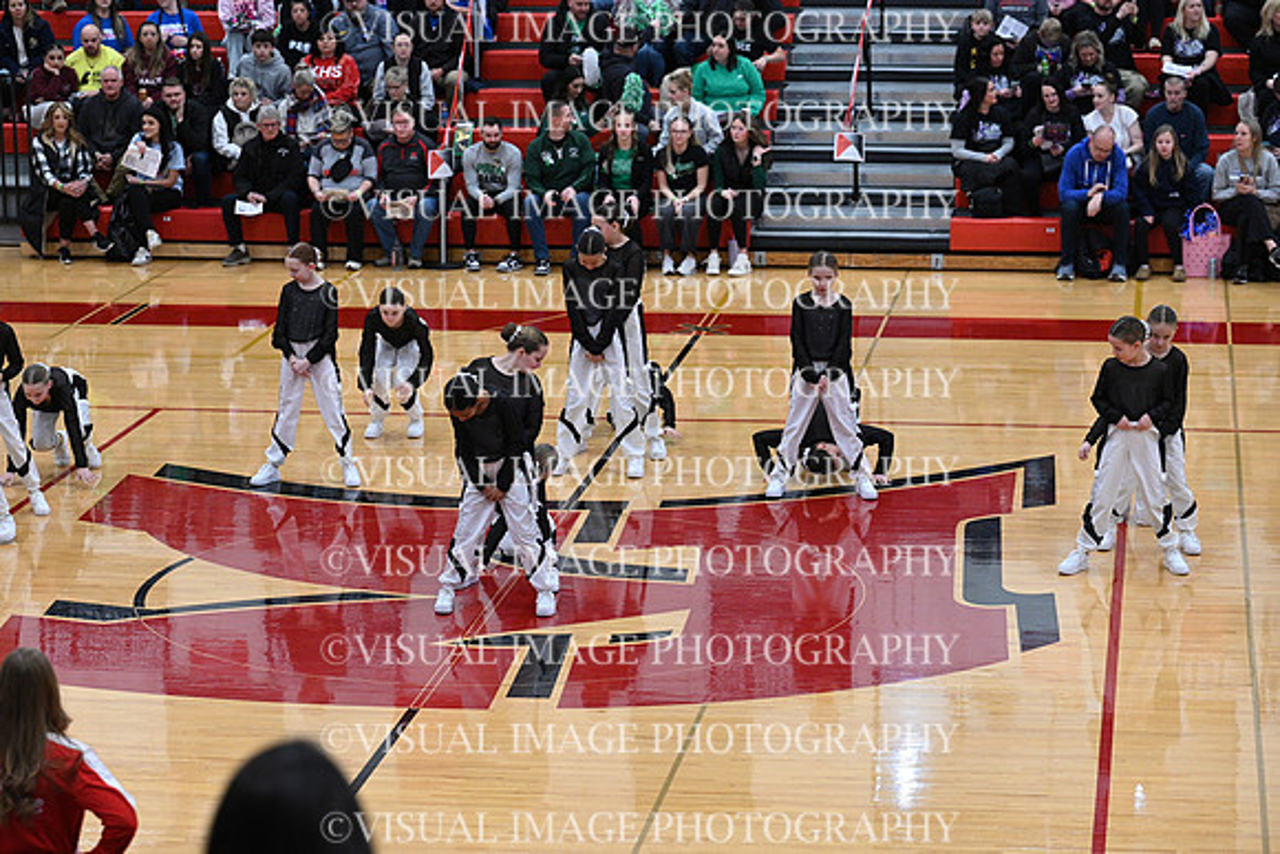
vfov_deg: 13.7
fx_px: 3556
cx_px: 640
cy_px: 427
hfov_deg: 20.4
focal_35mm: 100
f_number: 4
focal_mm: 100
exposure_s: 1/320
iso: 4000
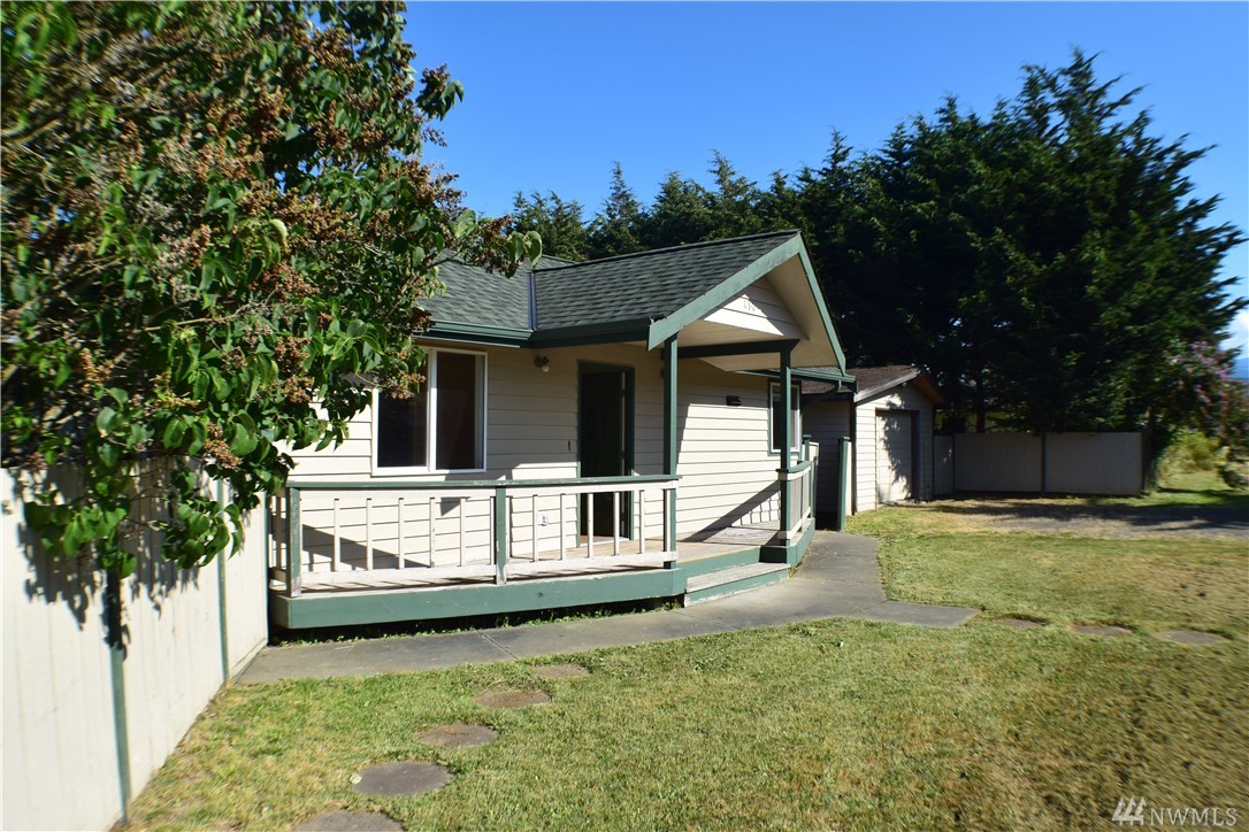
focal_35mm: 33
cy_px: 416
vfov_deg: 40.0
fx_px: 1145
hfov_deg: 57.2
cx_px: 624
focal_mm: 22
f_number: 11
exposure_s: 1/500
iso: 360
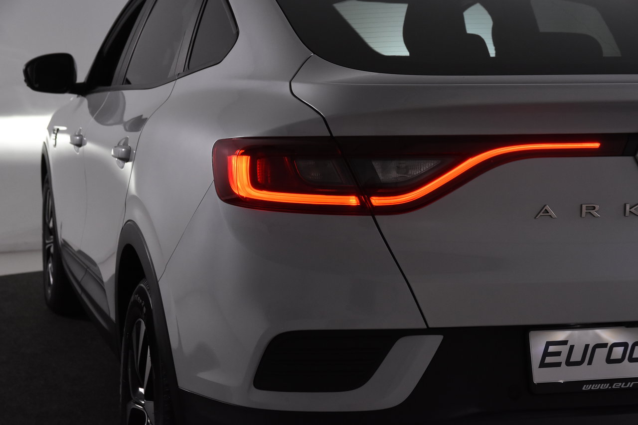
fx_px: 1329
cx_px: 319
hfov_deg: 27.0
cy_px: 212
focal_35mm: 75
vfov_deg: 18.2
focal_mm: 50
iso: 1600
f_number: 7.1
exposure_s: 1/160
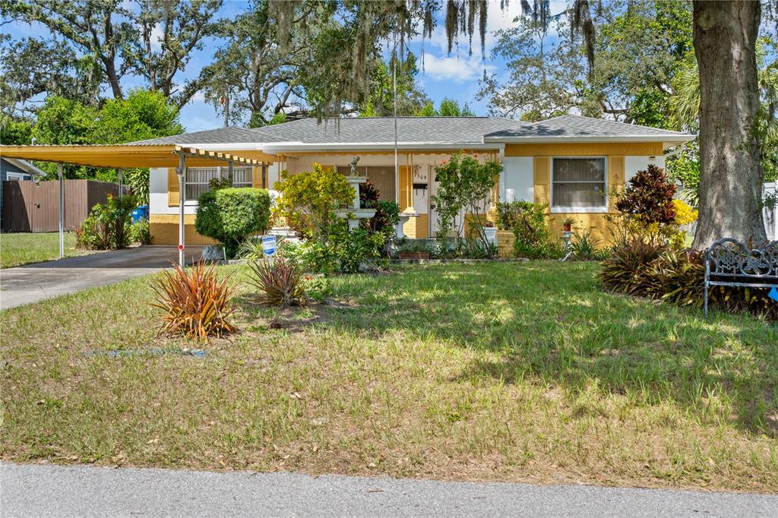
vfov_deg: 36.1
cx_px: 389
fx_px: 794
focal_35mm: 37
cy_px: 259
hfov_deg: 52.2
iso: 100
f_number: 5.6
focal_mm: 24.5
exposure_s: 1/320
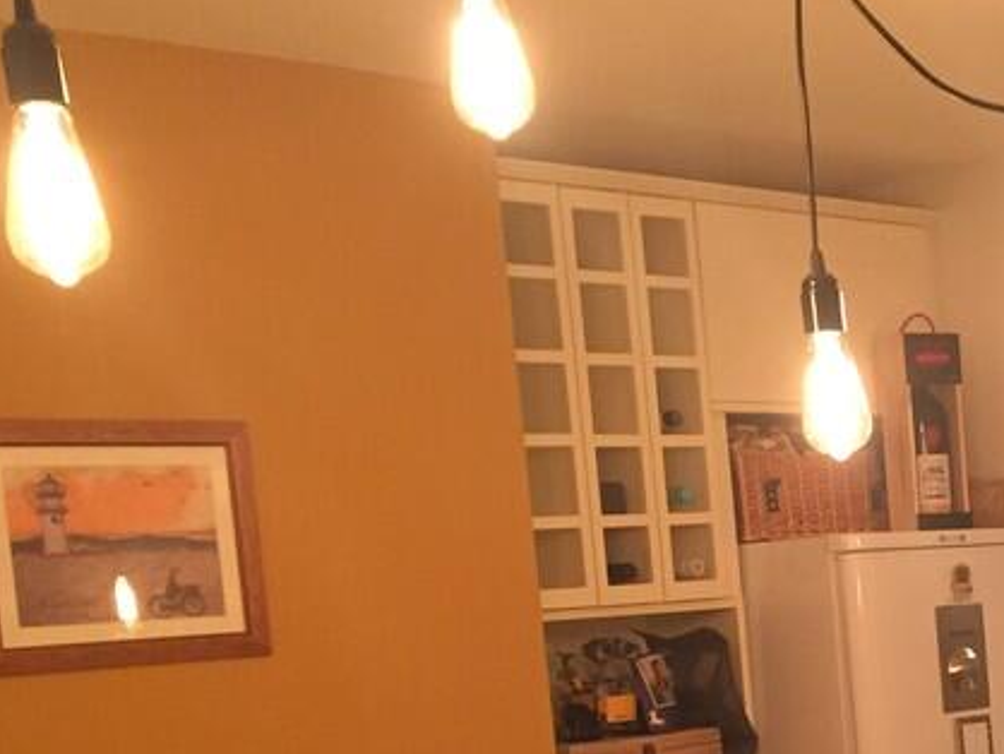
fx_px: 2060
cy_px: 836
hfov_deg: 25.7
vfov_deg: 19.8
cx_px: 1050
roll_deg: +2.5
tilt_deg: -7.7
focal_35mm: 71
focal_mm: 4.15
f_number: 2.2
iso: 250
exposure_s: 1/20
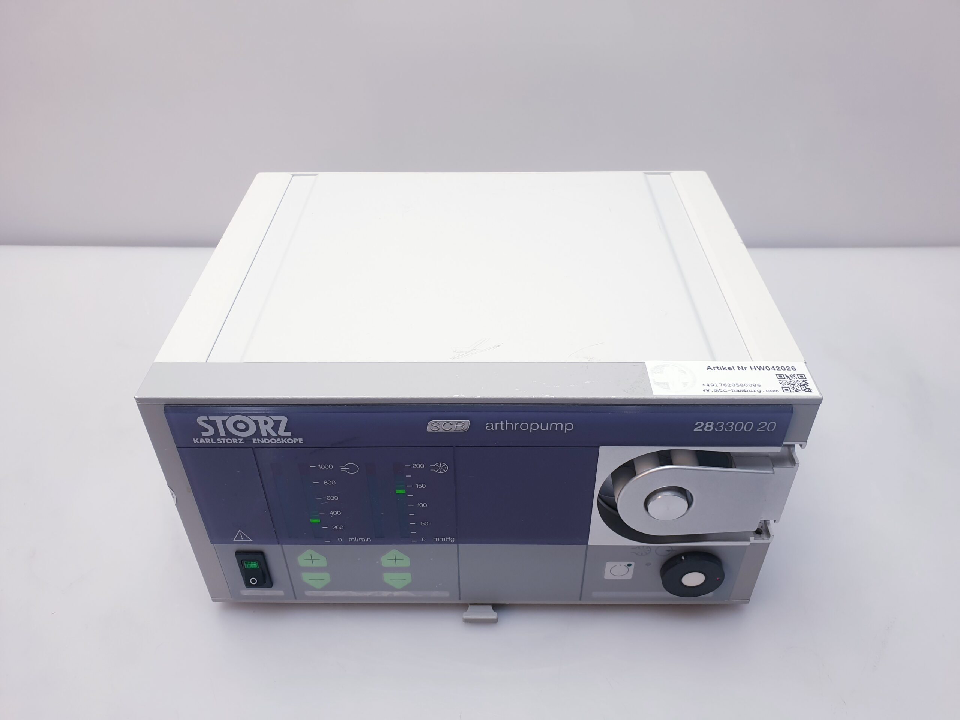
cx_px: 480
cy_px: 360
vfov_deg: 53.1
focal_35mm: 26
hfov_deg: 67.3
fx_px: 721
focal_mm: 4.3
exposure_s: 1/50
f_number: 2.4
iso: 50
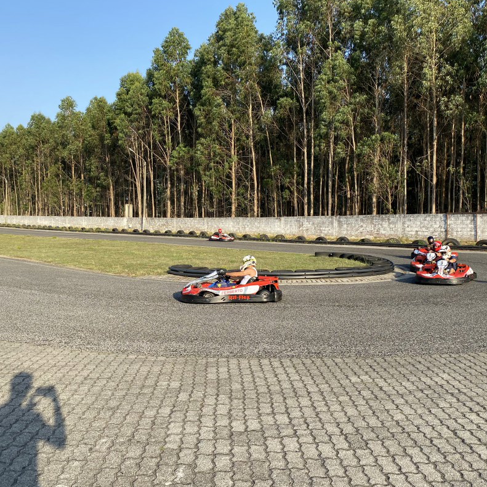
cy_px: 244
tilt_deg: -2.8
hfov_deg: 52.3
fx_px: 493
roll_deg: -0.1
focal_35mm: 31
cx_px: 279
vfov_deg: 52.5
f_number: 1.8
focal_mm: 4.25
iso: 32
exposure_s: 1/1124
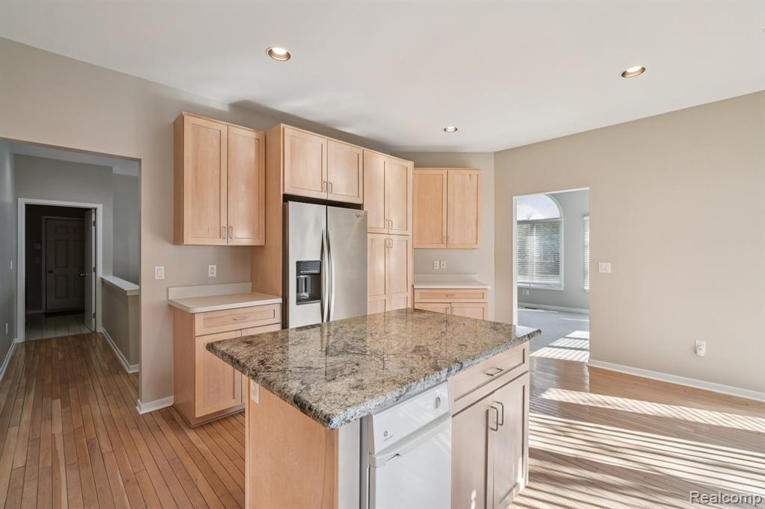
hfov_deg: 100.4
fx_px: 319
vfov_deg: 77.3
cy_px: 254
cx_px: 382
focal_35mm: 15
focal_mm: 10
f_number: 8
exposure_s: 1/30
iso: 200
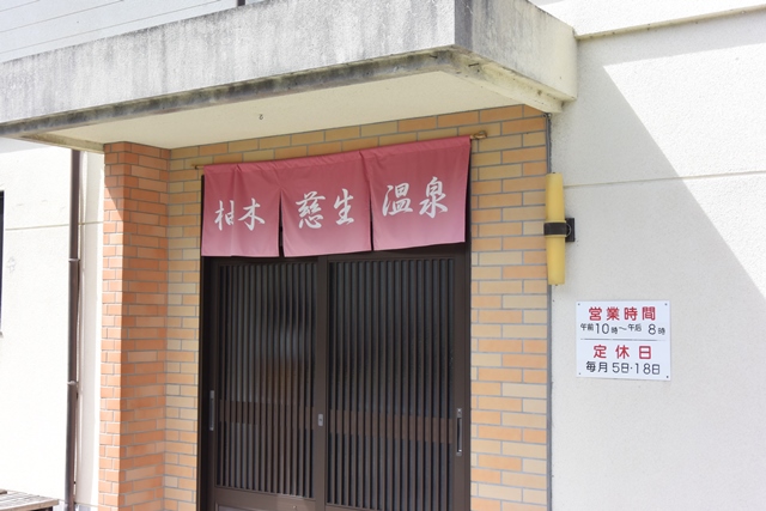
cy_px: 256
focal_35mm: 47
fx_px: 1000
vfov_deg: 28.7
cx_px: 383
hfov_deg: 41.9
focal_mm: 17.5
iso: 160
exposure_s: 1/320
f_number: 4.5
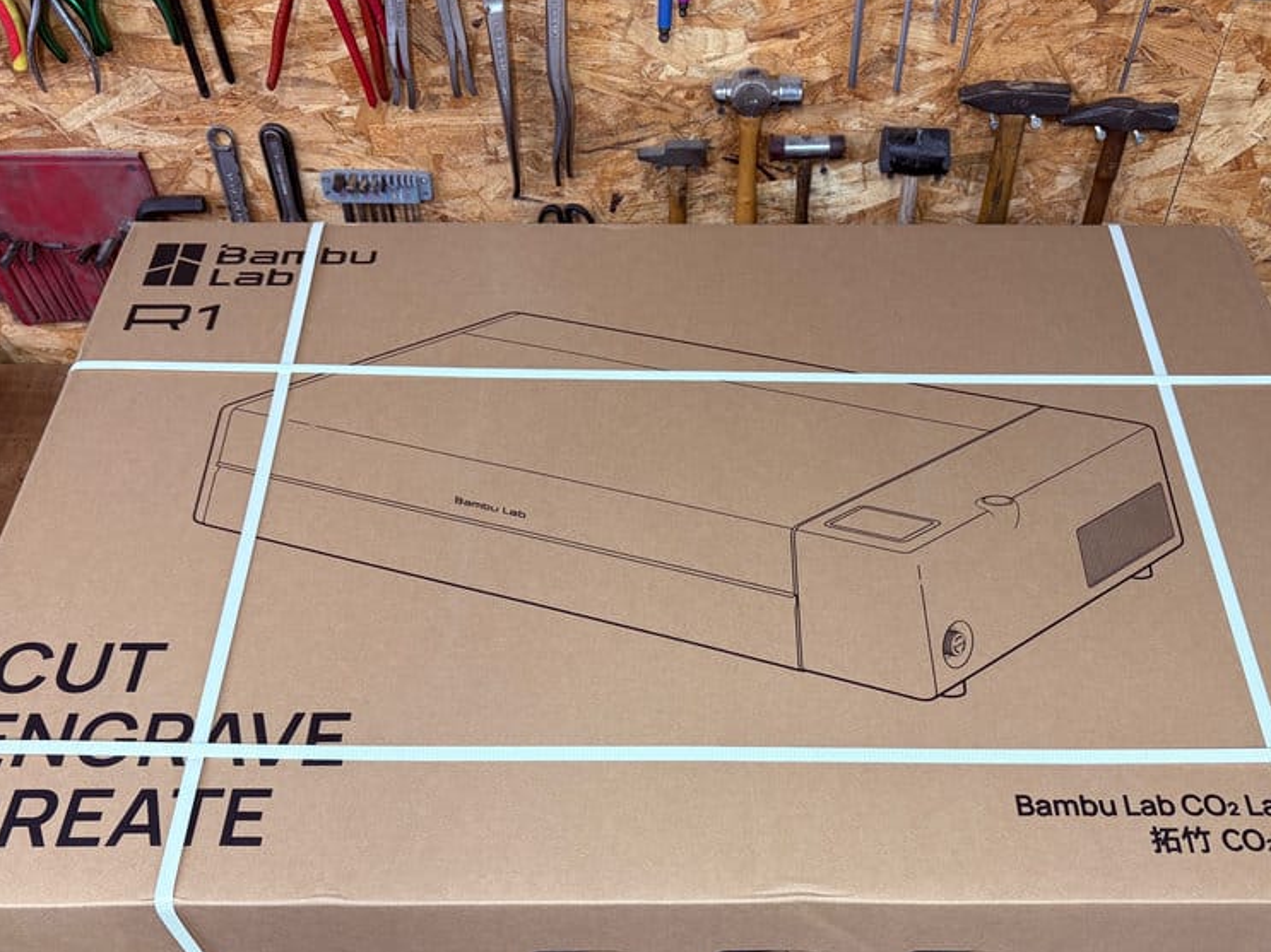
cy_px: 567
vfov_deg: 40.5
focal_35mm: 35
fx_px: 1285
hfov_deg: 52.5
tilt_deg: -51.1
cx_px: 705
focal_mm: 5.96
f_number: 1.6
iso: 125
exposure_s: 1/50
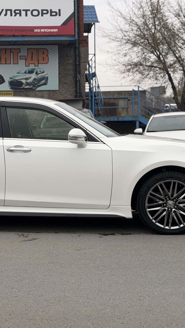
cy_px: 166
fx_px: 636
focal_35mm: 73
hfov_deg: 16.4
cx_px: 32
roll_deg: -0.2
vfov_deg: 29.0
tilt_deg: -2.1
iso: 64
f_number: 1.78
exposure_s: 1/455
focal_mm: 6.76
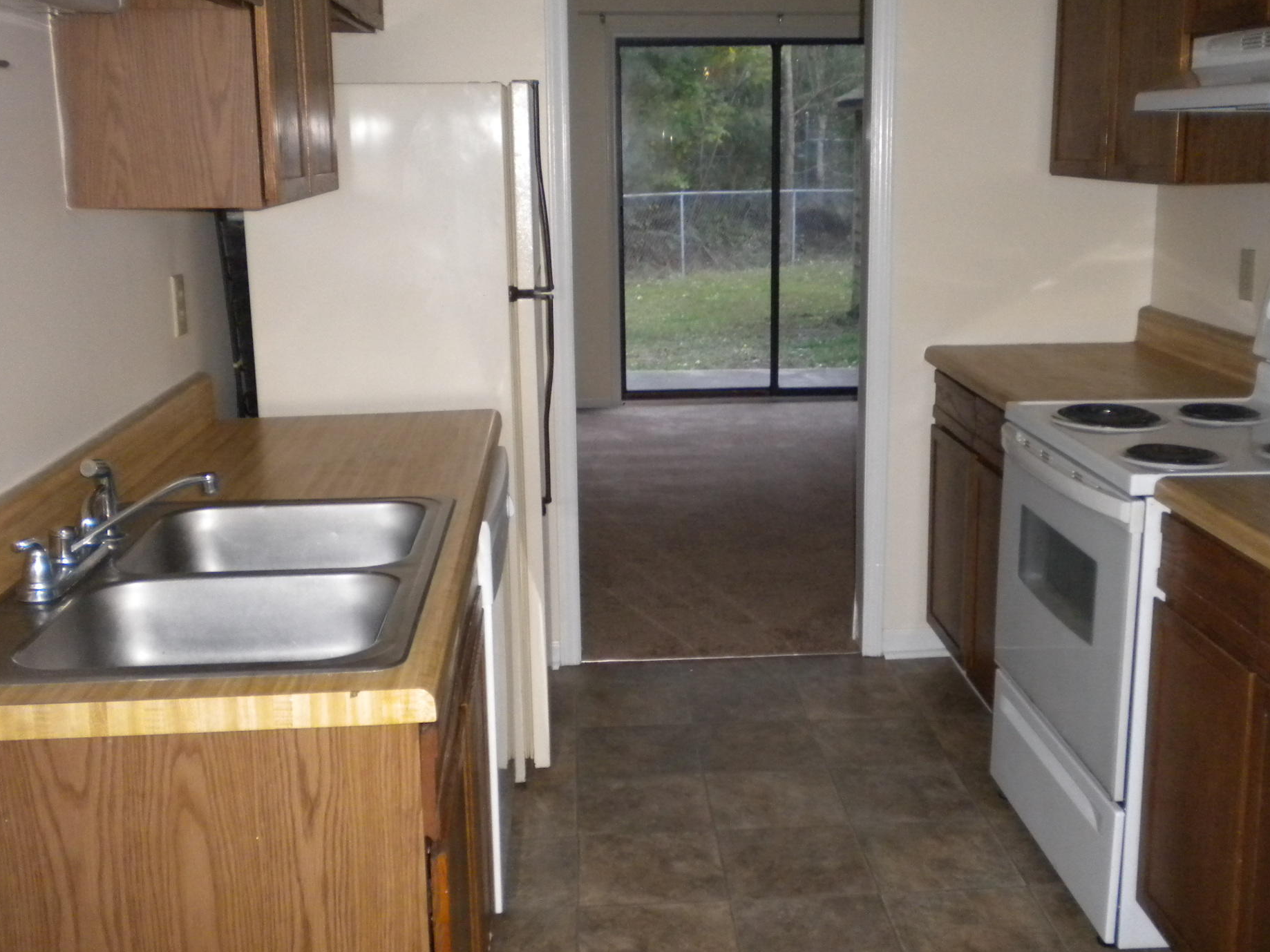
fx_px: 1431
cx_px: 688
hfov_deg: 47.8
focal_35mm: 39
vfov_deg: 36.8
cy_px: 478
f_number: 3.1
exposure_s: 1/30
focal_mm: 6.3
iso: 400
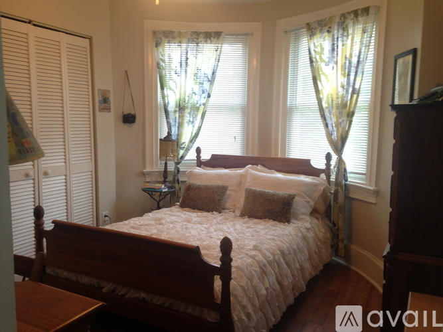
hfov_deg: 55.4
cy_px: 166
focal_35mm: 33
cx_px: 222
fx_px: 422
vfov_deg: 42.9
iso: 50
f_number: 2.4
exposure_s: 1/24
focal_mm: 4.12
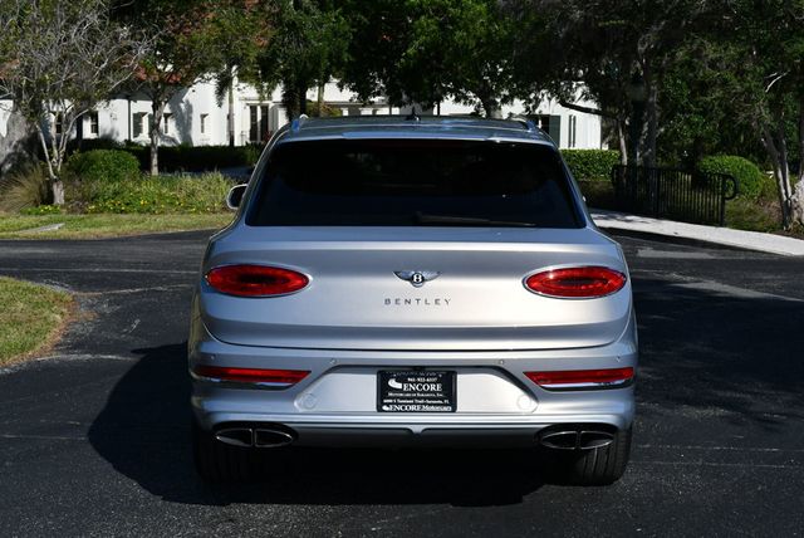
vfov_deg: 22.7
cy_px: 269
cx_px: 402
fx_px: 1341
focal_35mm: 60
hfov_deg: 33.4
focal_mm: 30
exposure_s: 1/320
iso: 100
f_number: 9
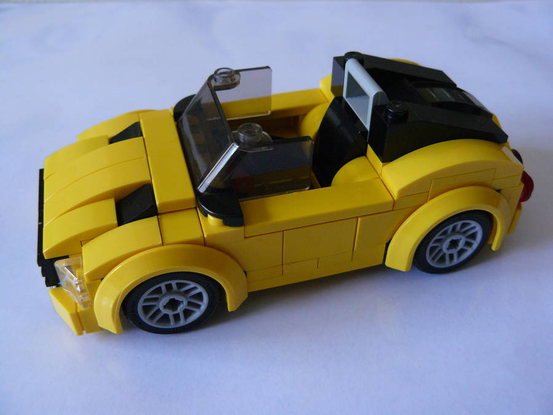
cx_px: 276
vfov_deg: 39.7
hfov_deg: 51.4
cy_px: 208
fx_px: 575
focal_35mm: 36
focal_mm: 6
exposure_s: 1/5
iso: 200
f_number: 2.8
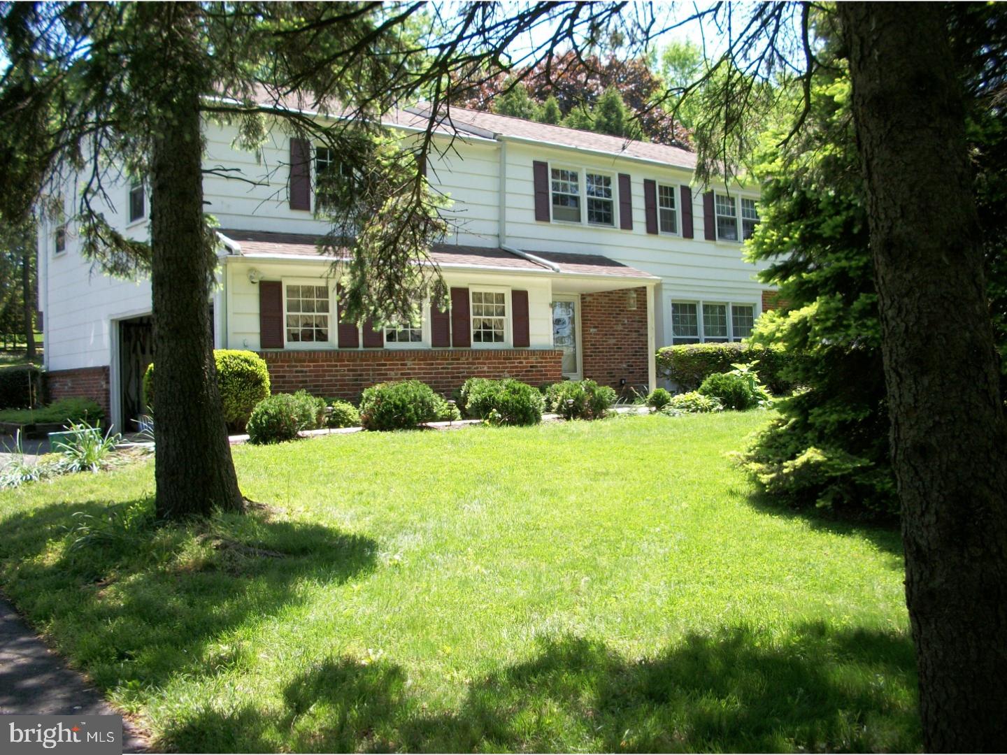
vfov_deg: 40.7
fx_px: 1018
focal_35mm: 35
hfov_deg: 52.6
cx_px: 504
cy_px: 378
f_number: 3.1
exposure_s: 1/320
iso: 80
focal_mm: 6.3
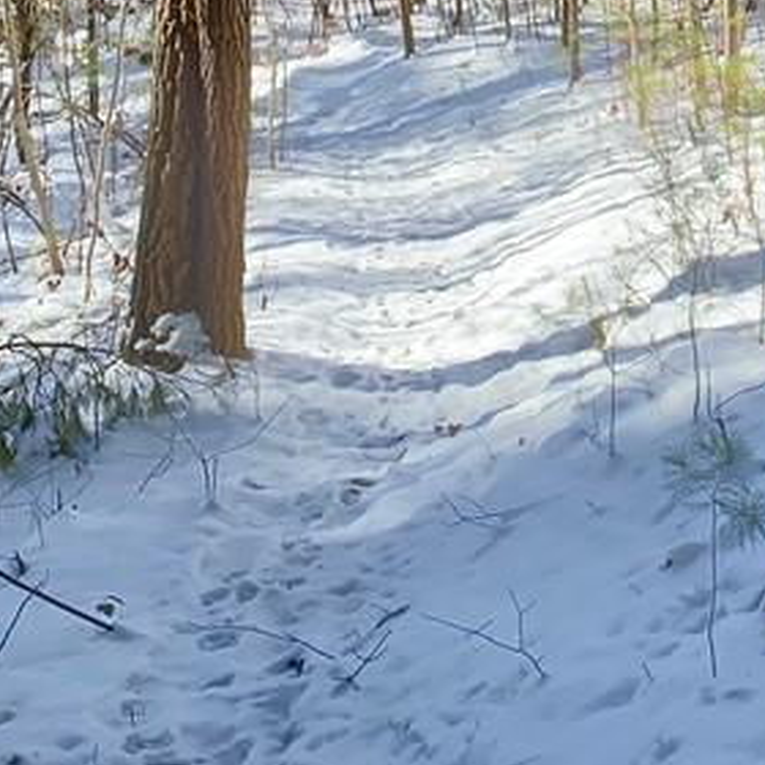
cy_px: -220
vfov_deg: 19.1
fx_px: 2100
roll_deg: -1.1
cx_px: 802
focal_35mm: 84
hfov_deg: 19.9
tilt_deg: -11.4
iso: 25
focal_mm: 4.25
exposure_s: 1/1088
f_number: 1.8
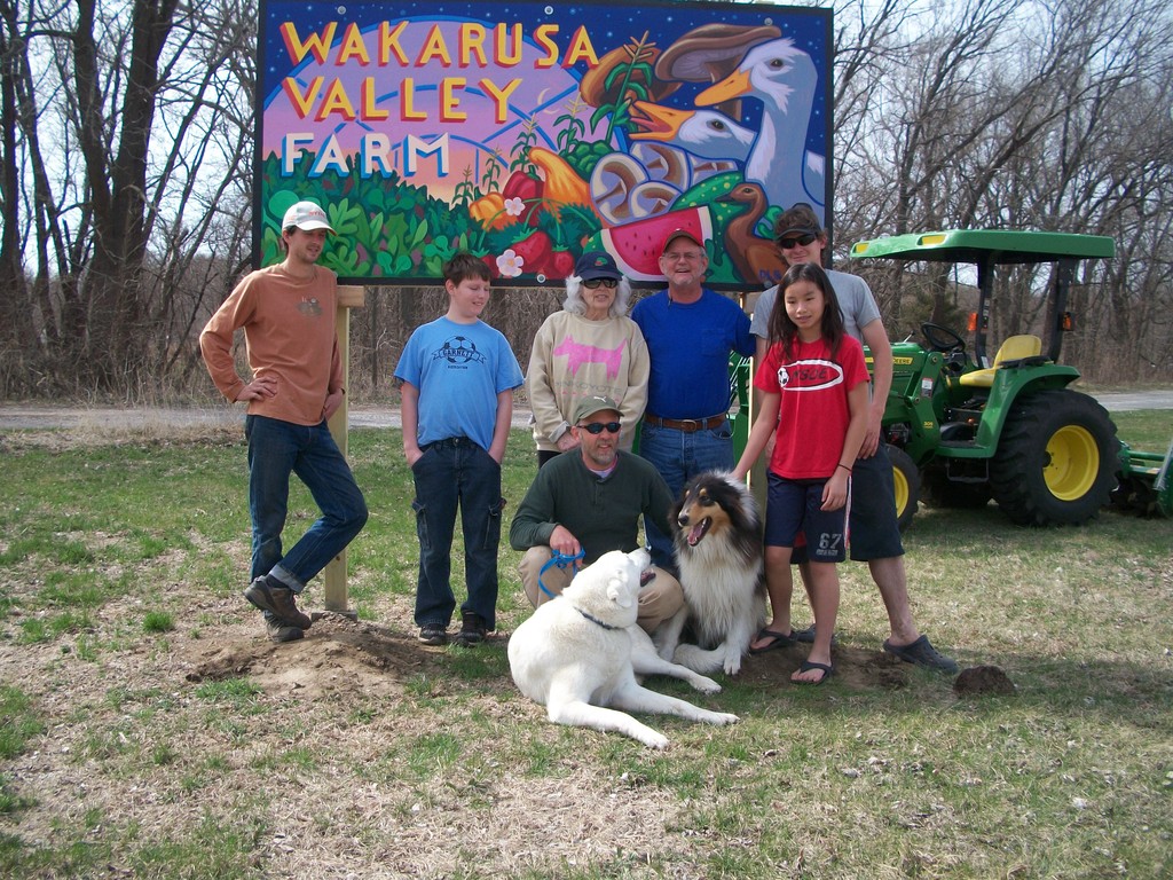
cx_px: 586
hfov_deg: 52.6
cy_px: 440
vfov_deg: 40.7
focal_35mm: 35
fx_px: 1186
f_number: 3.1
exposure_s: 1/640
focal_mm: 6.3
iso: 80
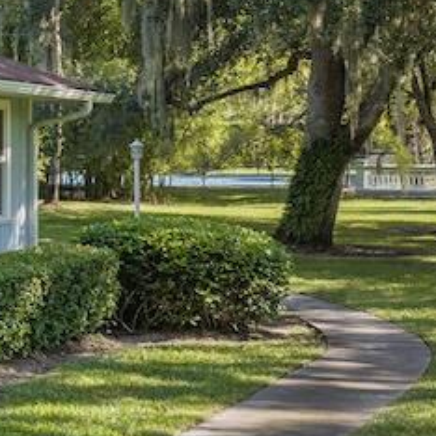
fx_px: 1325
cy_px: 155
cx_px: -416
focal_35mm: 93
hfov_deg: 15.3
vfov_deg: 18.6
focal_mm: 12.29
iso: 200
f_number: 3.2
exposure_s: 1/60
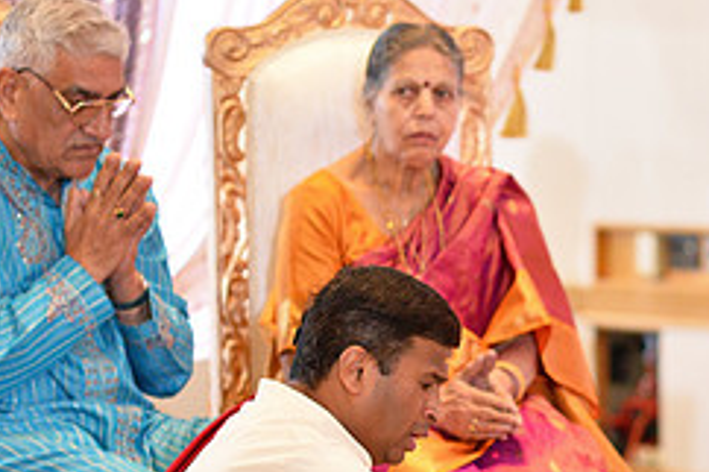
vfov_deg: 6.7
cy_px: 399
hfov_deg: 10.1
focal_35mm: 204
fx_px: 4015
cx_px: 571
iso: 2500
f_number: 2.8
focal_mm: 85
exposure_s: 1/250
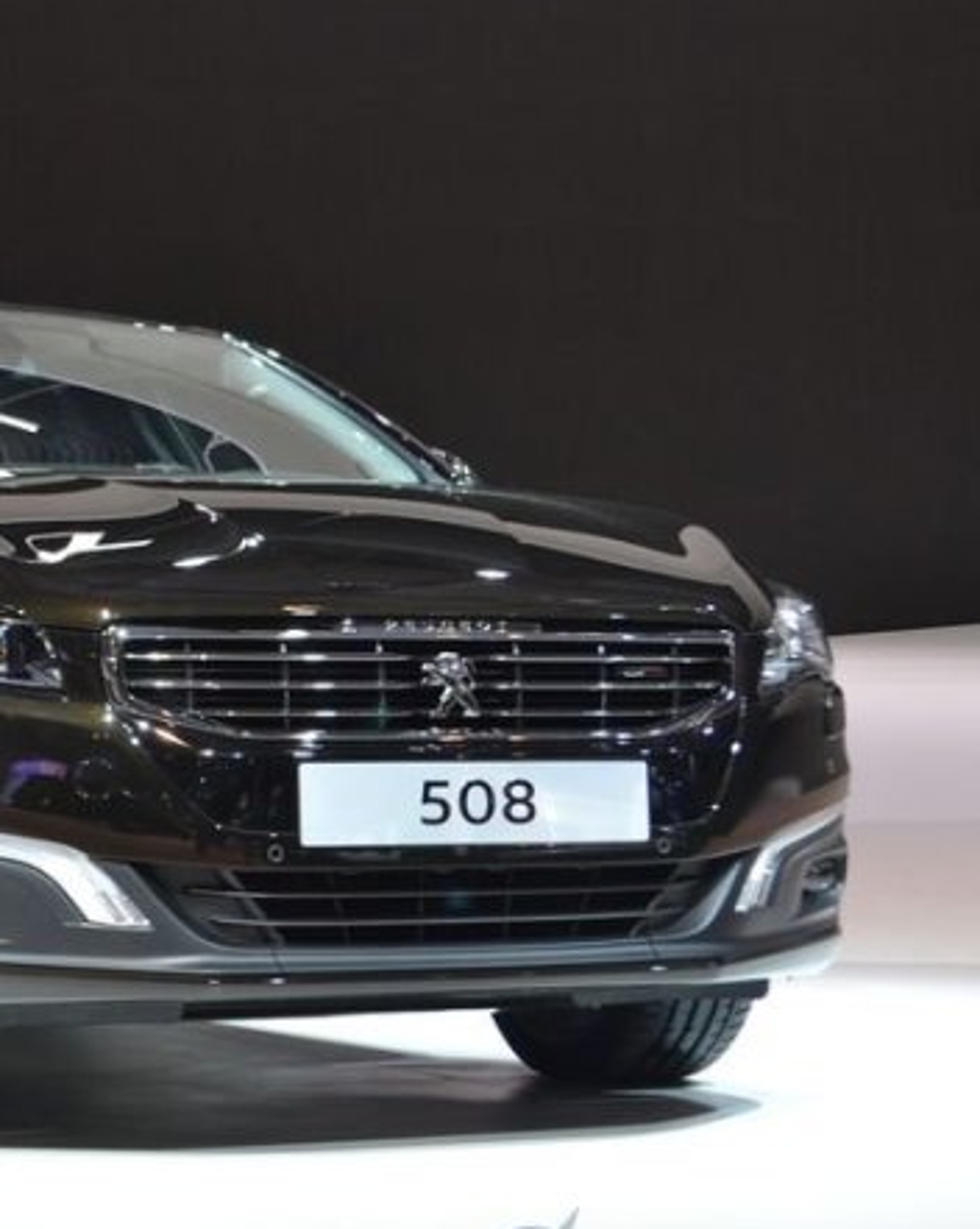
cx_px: 67
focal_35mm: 92
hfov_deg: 16.4
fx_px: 3340
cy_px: 642
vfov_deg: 20.8
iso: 400
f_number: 5
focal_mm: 36
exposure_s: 1/80
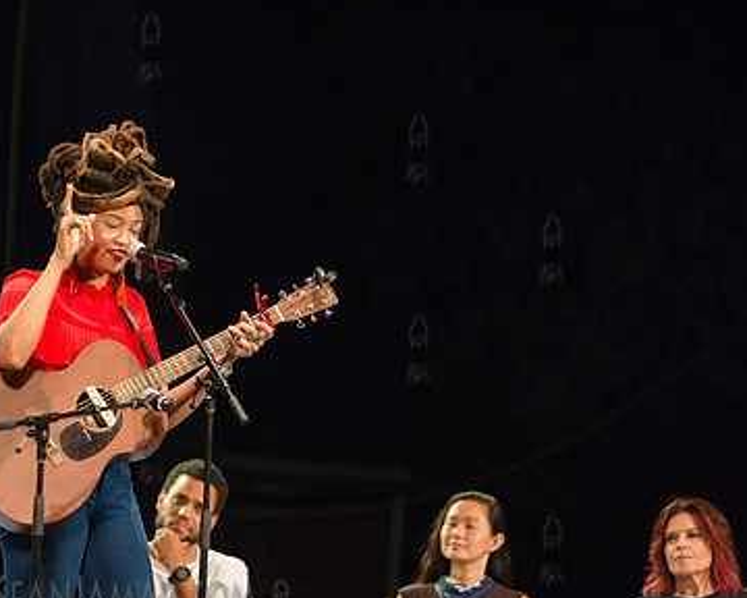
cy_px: 246
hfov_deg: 7.5
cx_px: 149
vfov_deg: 6.0
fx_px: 5682
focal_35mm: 257
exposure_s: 1/1000
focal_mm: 170
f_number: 2.8
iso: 3200
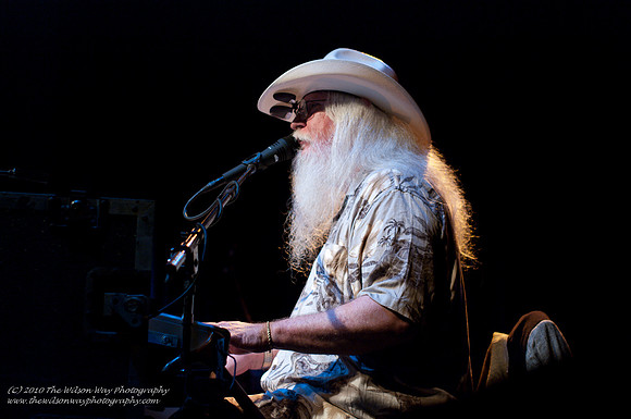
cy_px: 210
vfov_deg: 18.1
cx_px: 316
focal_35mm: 75
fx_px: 1313
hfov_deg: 27.0
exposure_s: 1/60
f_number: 2.8
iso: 800
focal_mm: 50
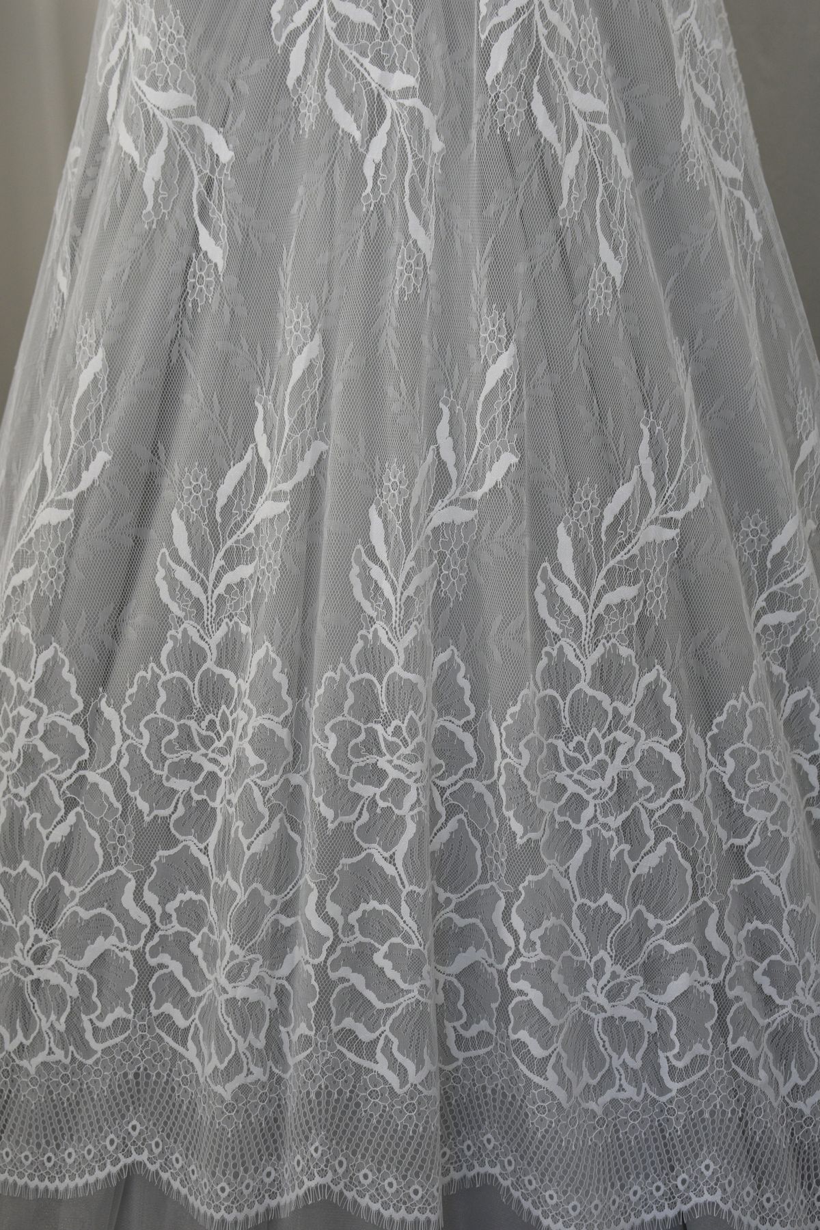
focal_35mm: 52
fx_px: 1794
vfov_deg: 37.9
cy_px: 615
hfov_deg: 25.8
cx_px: 410
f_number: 5
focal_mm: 35
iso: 400
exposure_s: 1/100
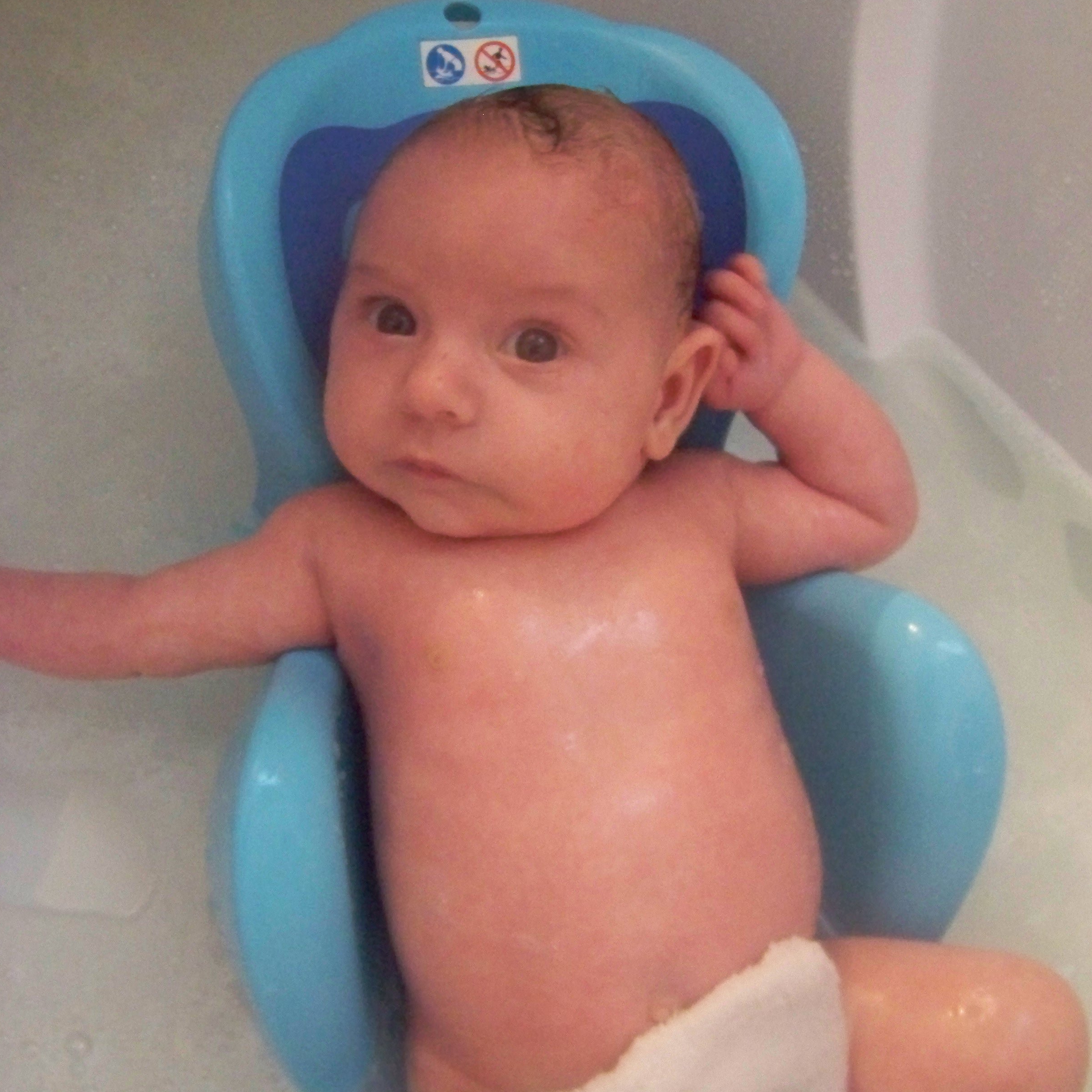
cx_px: 548
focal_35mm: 43
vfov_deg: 39.1
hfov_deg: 39.2
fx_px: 1535
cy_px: 588
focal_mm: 5.85
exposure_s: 1/30
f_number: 2.8
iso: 769
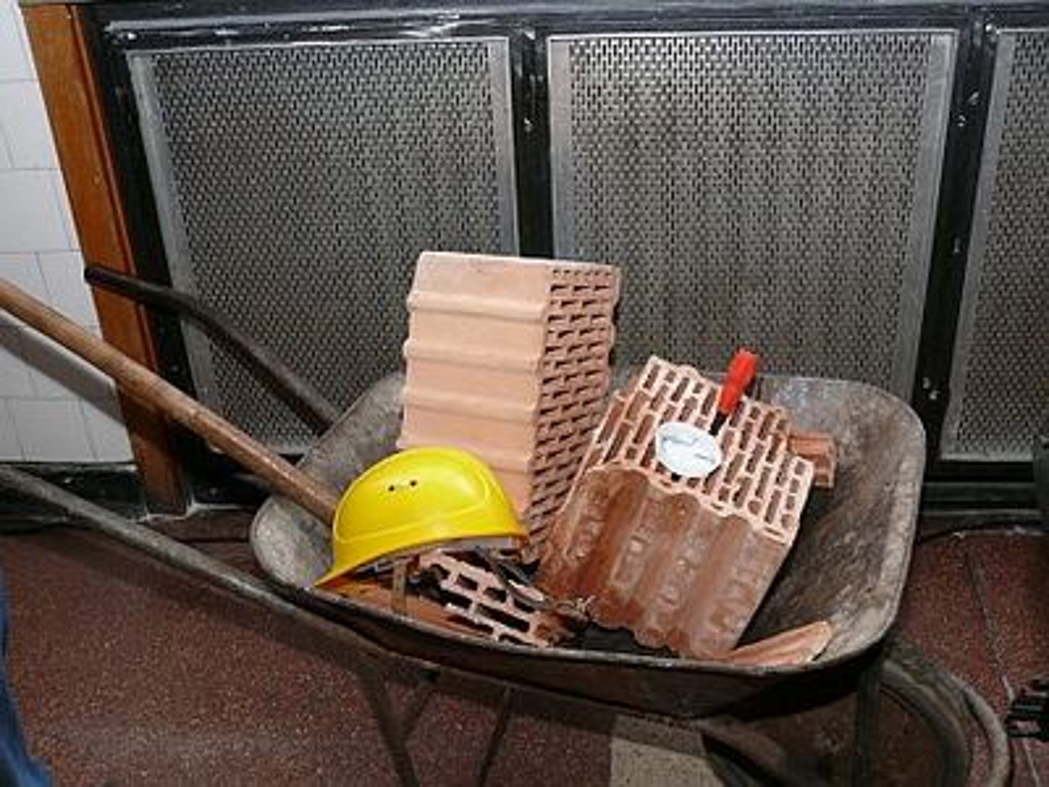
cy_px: 394
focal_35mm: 40
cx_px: 524
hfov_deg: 46.8
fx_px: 1212
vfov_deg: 36.0
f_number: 2.8
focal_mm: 8.1
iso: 100
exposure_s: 1/30
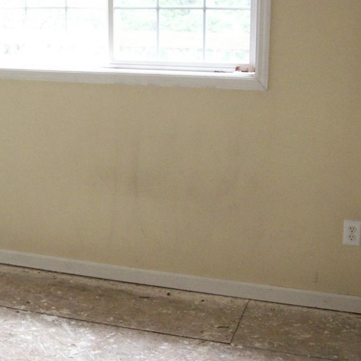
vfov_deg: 27.7
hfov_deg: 27.0
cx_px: 58
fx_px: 732
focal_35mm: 62
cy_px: 144
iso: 200
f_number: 2.7
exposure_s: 1/104
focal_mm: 6
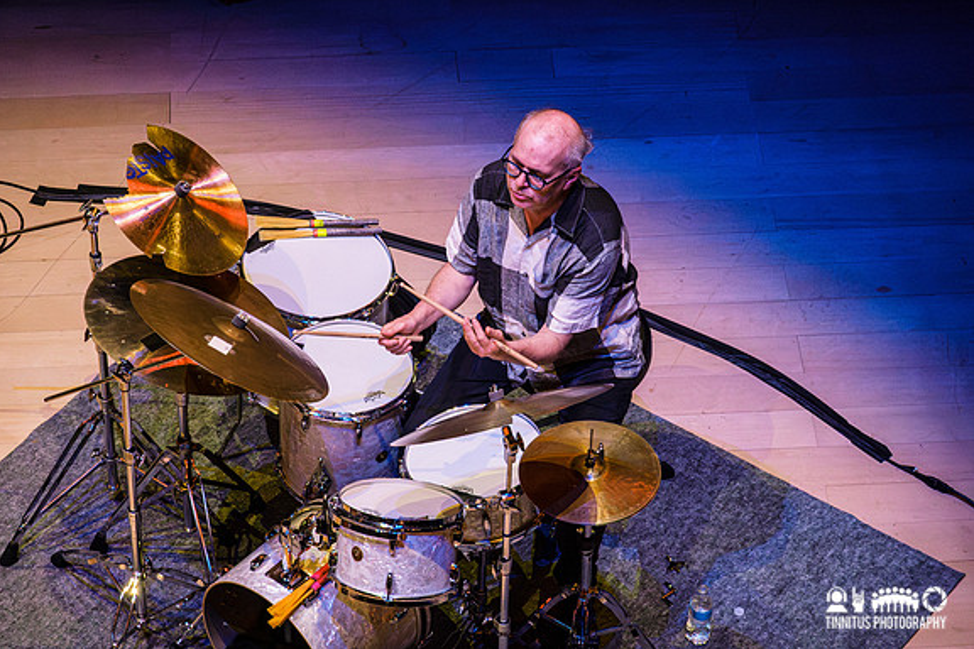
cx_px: 485
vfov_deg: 10.7
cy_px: 324
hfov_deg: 16.0
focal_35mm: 128
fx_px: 3463
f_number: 4.5
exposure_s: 1/320
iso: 3200
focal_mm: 46.09
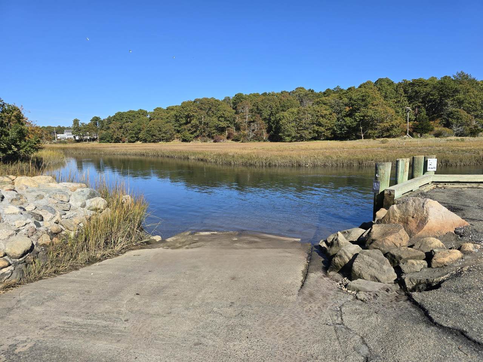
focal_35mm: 23
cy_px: 181
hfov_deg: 73.9
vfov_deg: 58.9
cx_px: 242
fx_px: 321
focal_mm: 6.3
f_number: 1.7
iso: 12
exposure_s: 1/838
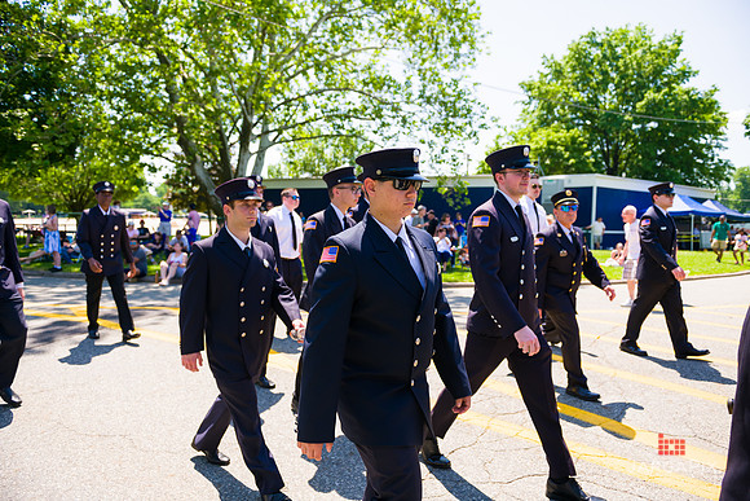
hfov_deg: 73.7
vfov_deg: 53.2
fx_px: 500
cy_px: 250
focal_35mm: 24
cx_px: 375
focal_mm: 24
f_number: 5
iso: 200
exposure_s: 1/1250
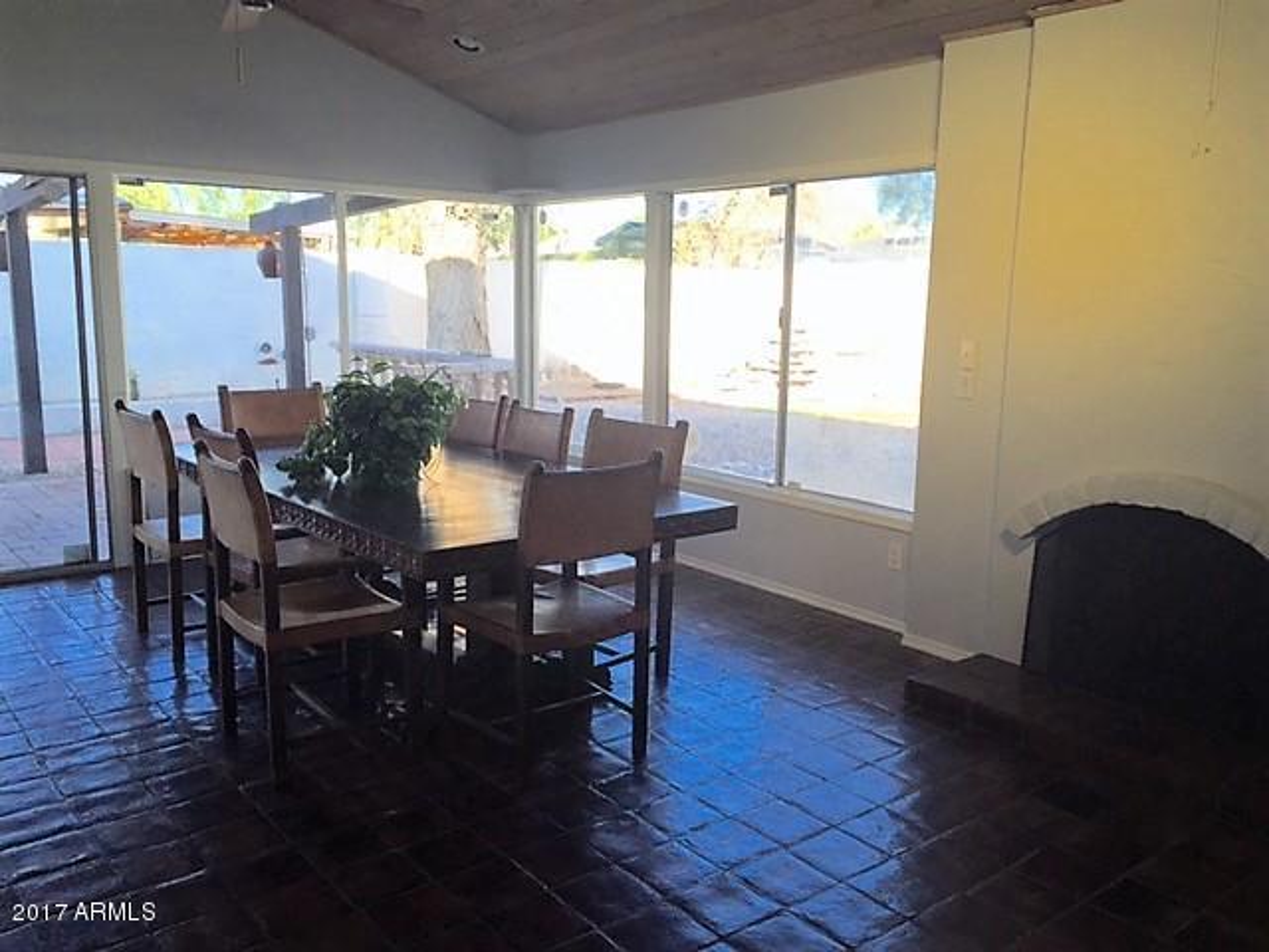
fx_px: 1063
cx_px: 634
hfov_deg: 61.7
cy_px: 476
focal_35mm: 29
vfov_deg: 48.2
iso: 32
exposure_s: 1/311
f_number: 2.2
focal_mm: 4.15
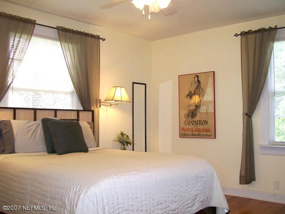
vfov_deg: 39.7
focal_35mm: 36
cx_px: 142
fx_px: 296
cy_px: 107
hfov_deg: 51.4
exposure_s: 1/64
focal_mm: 6
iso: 140
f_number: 2.7
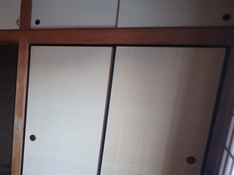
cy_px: 148
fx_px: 311
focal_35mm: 46
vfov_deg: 30.5
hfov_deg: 35.8
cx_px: -17
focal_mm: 3.7
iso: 400
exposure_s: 1/30
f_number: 3.5
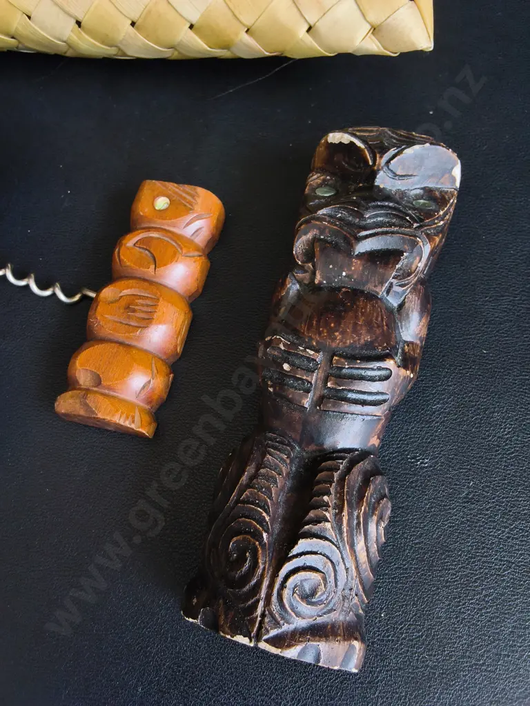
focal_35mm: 27
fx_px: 551
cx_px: 265
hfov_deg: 51.4
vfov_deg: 65.3
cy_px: 353
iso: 80
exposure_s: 1/100
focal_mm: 2.87
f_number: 2
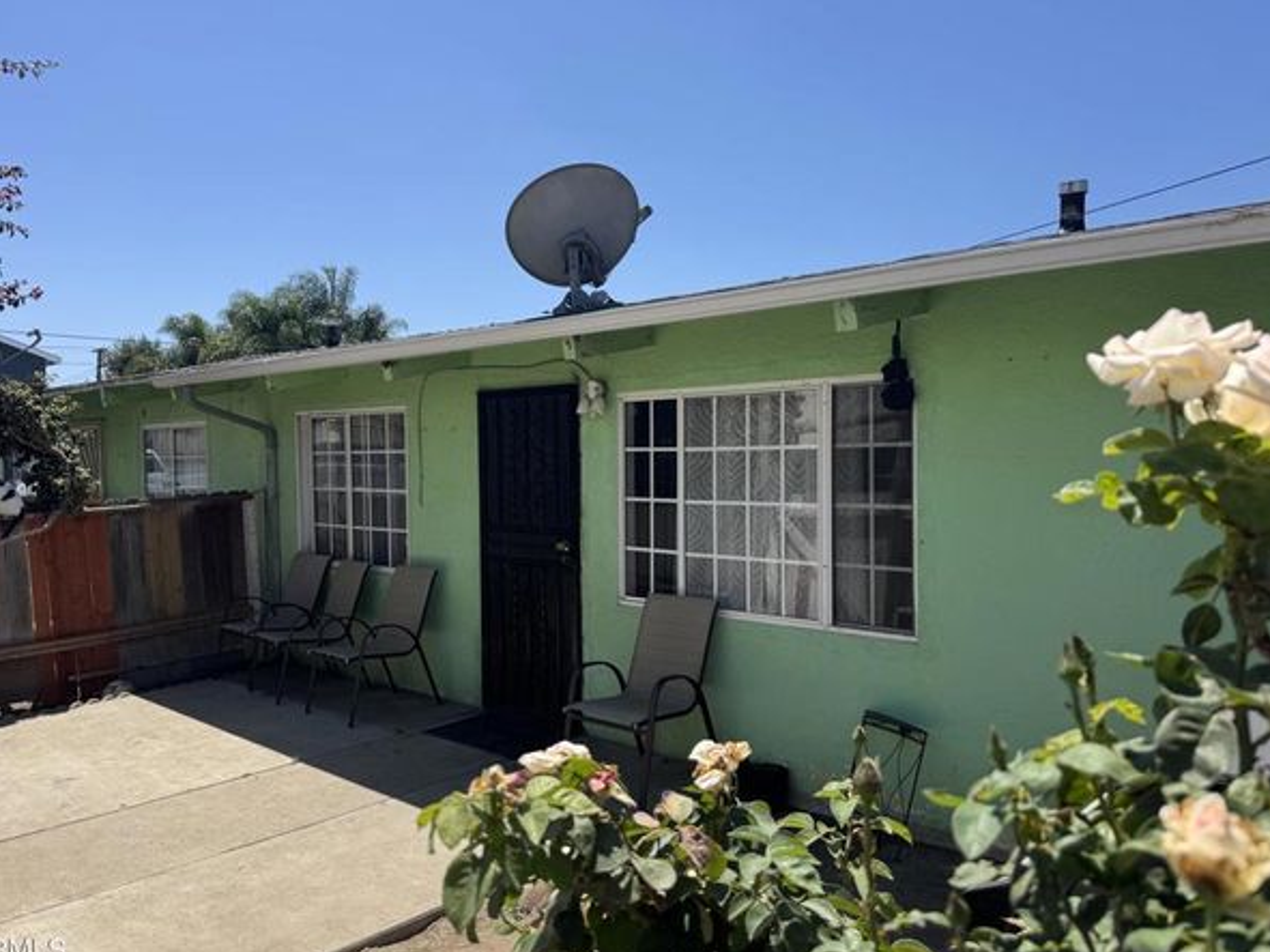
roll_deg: -0.2
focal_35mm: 26
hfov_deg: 67.3
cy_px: 481
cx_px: 651
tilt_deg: -1.2
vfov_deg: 53.0
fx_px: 954
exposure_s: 1/4049
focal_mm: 6.76
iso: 80
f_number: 1.78
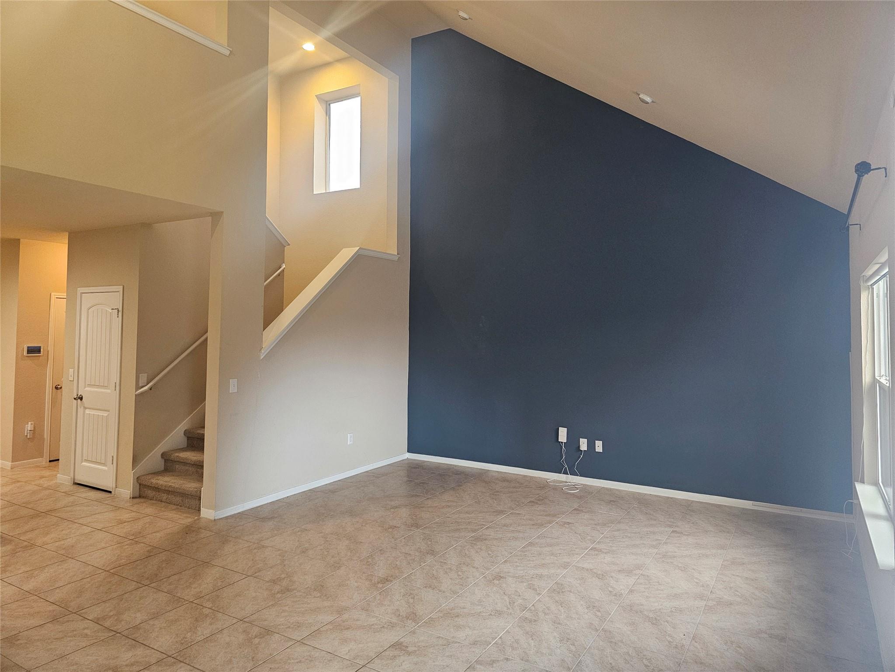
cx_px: 448
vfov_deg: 58.9
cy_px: 336
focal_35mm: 23
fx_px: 595
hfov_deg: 73.9
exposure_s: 1/60
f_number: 1.7
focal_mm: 6.3
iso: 500
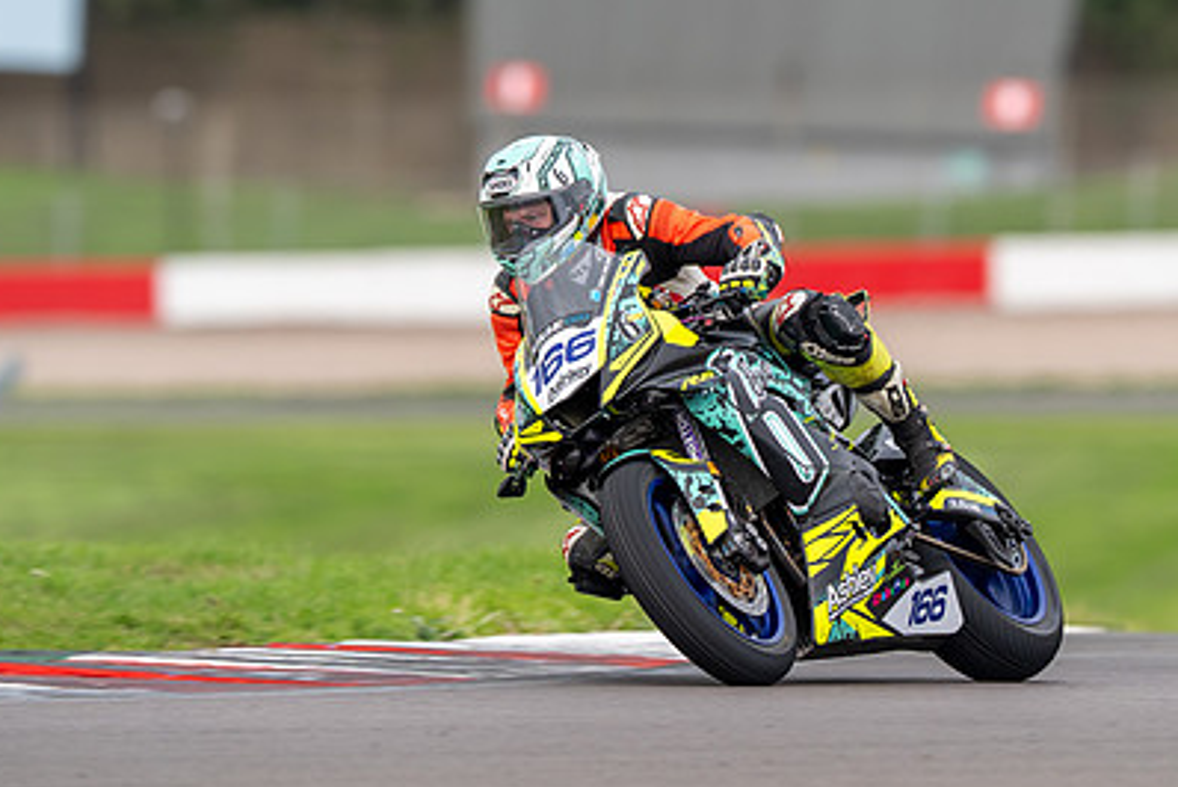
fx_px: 31566
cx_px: 785
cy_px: 179
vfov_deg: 1.4
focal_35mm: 964
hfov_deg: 2.1
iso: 250
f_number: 6.3
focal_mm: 600
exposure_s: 1/500
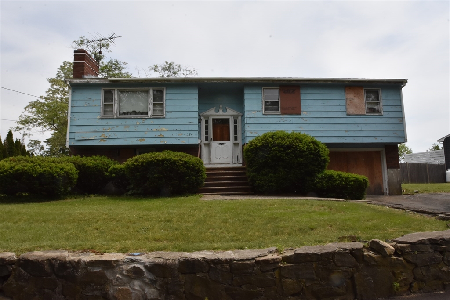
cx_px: 225
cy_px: 150
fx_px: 263
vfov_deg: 59.5
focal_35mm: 21
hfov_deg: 81.2
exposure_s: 1/350
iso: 800
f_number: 8
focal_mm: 14
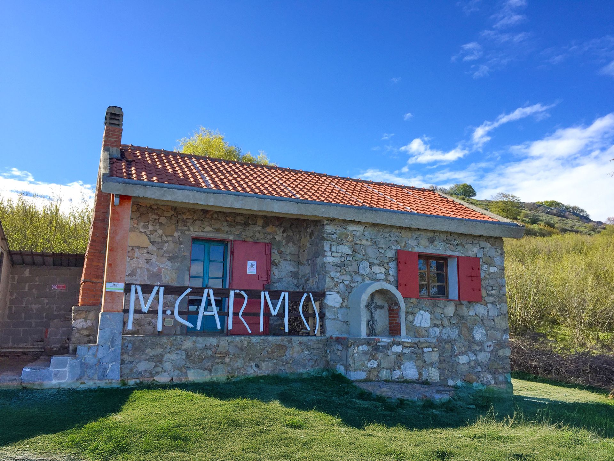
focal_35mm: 29
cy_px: 230
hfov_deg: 61.7
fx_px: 514
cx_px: 307
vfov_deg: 48.2
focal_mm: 4.15
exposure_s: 1/1276
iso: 32
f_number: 2.2
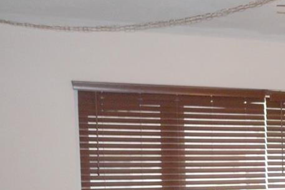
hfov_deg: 20.8
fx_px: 665
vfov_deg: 15.8
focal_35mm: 84
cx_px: 419
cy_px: 210
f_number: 4
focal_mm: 16
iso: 1000
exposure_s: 1/160
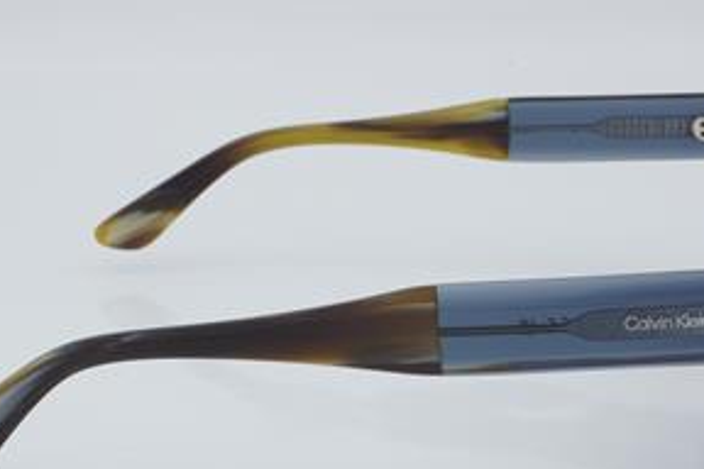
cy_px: 298
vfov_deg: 13.2
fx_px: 2034
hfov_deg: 19.6
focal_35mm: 104
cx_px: 372
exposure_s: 1/4
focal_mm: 50
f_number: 32
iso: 100
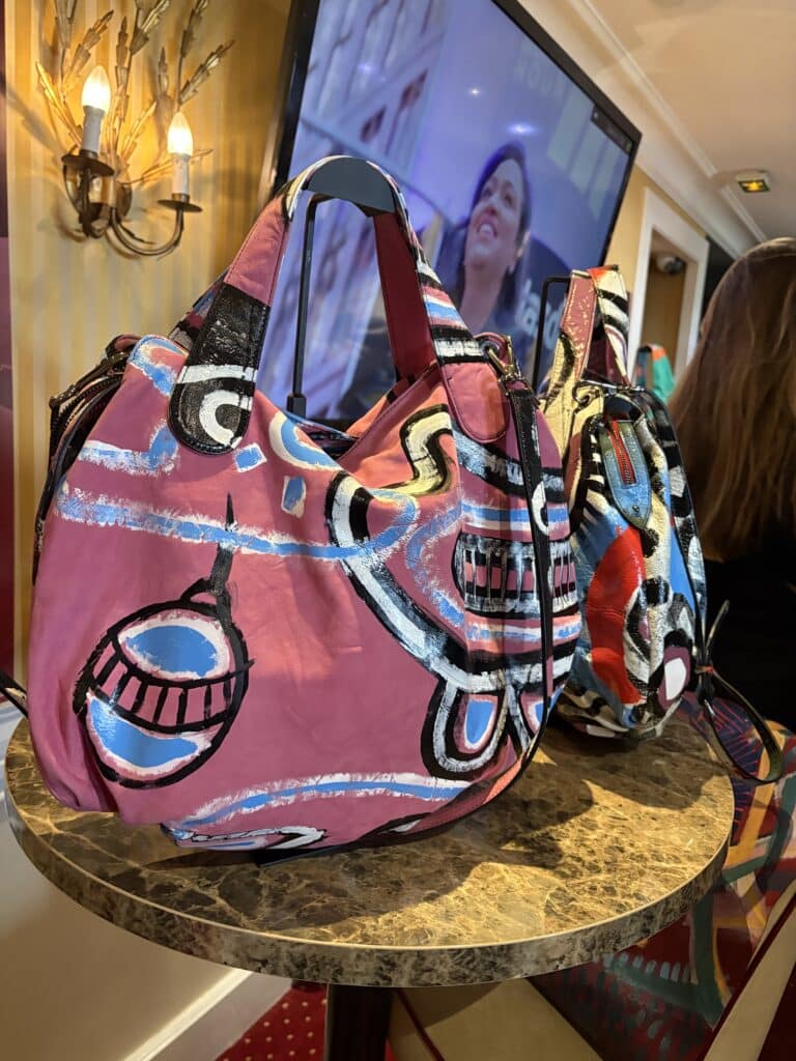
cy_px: 530
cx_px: 398
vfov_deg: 67.3
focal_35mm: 26
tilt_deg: -9.9
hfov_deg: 53.1
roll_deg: -1.9
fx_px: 797
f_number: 1.6
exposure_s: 1/50
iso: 500
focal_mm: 5.96
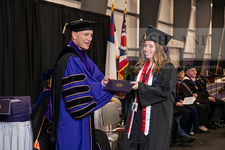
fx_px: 438
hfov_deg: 28.8
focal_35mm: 70
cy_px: 75
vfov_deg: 19.5
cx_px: 112
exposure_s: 1/125
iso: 1600
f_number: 5
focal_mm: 70
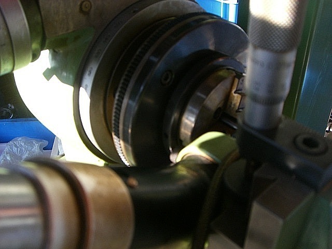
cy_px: 124
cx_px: 166
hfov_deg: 49.0
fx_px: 364
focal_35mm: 38
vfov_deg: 37.7
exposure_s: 1/100
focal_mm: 6.2
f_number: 2.7
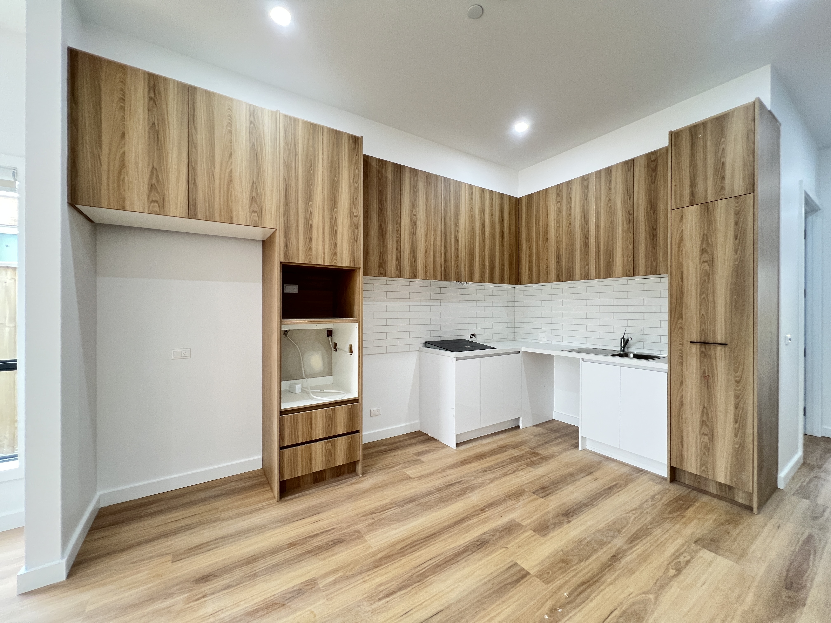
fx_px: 312
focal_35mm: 13
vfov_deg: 89.9
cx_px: 416
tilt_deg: -0.5
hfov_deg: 106.2
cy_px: 312
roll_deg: -0.2
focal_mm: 1.57
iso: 160
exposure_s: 1/50
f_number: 1.8
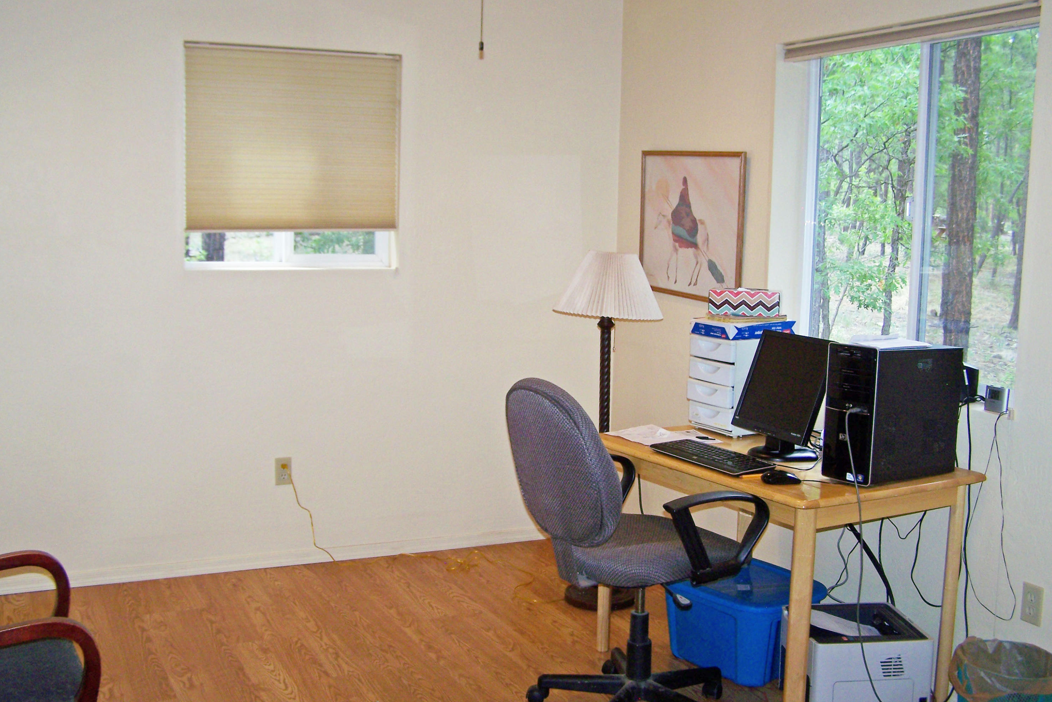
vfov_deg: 33.4
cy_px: 350
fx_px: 1169
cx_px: 525
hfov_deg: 48.5
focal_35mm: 40
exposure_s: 1/60
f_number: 2.8
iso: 80
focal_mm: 6.3
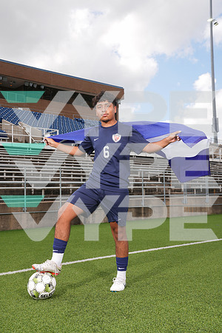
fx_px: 379
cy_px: 166
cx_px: 111
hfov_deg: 32.6
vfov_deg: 47.4
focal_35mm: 41
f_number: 7.1
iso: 80
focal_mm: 41
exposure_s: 1/200
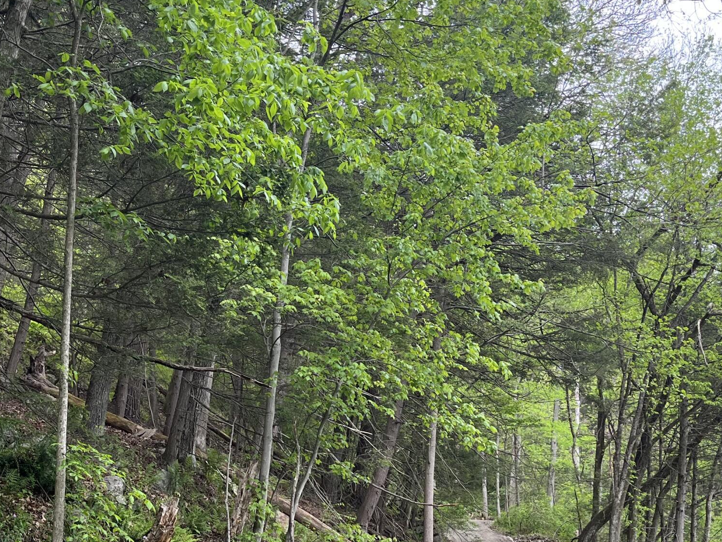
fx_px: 1085
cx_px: 261
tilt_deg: +12.8
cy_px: 412
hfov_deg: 36.6
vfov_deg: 27.6
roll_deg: +0.7
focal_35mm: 52
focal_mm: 5.1
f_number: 1.6
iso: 64
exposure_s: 1/166
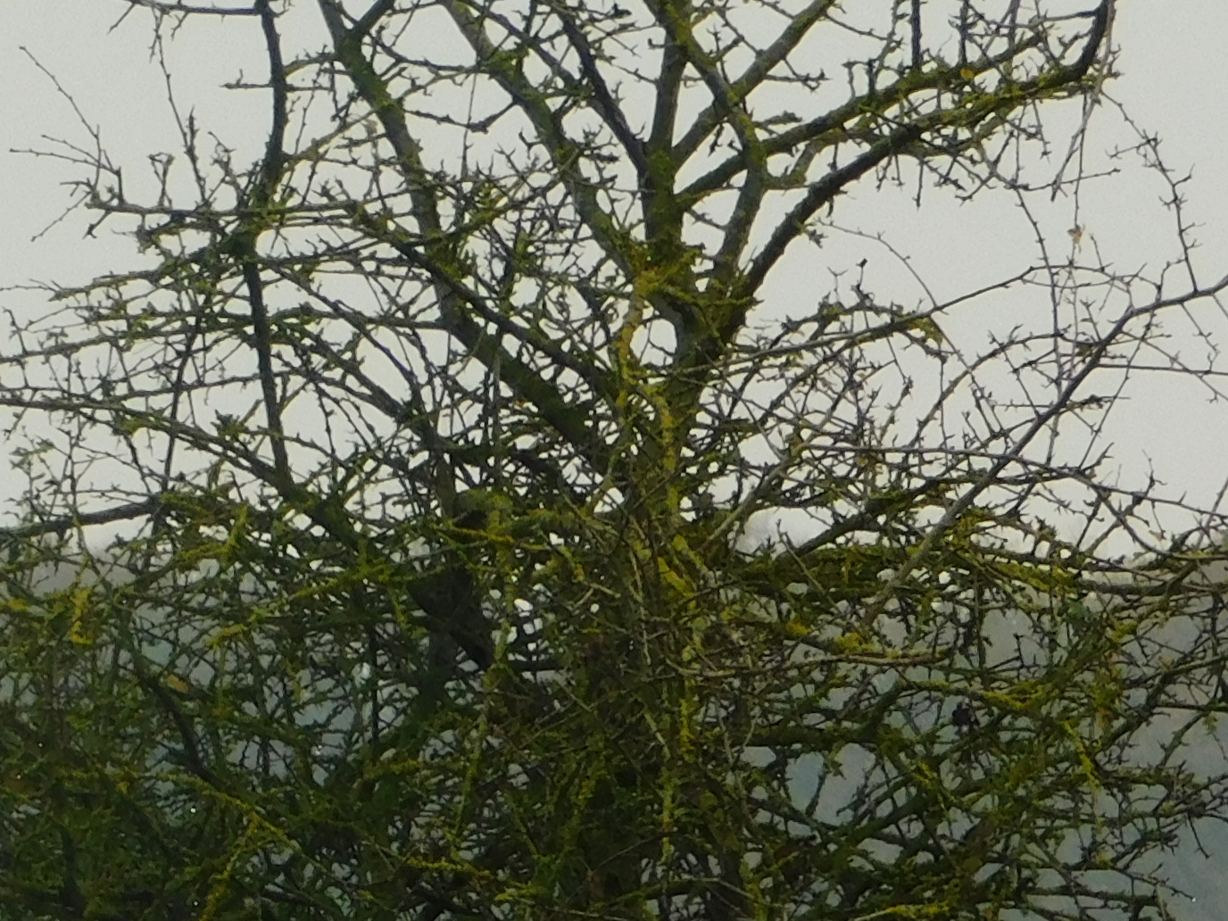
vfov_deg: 1.7
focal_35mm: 891
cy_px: 1355
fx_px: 31608
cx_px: -653
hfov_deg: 2.2
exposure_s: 1/60
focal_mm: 47.2
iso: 125
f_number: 5.7
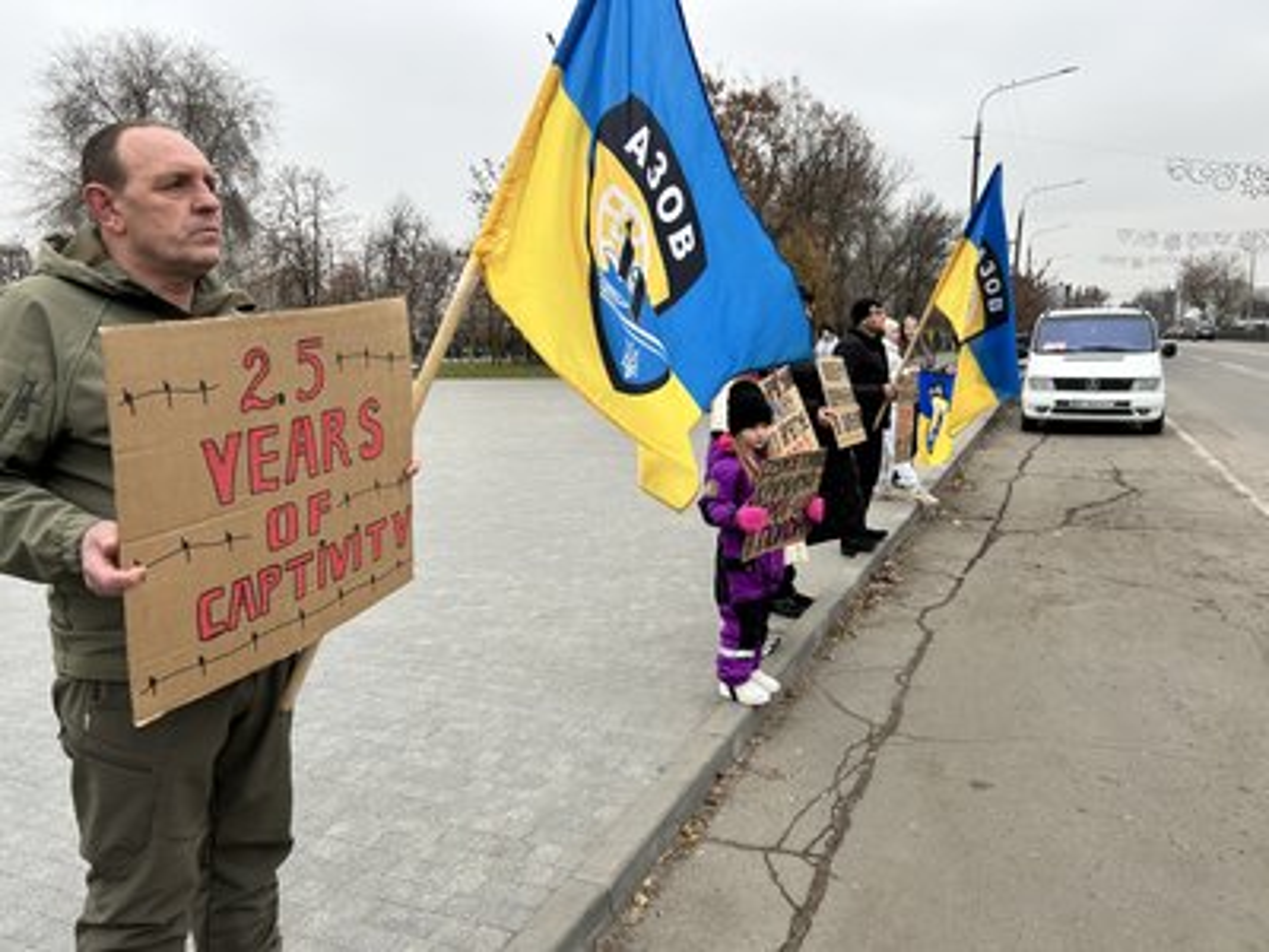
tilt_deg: -8.4
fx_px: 953
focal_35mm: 26
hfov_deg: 67.3
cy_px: 476
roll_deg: +1.1
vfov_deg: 53.1
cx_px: 634
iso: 50
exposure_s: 1/461
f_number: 1.5
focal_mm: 5.7
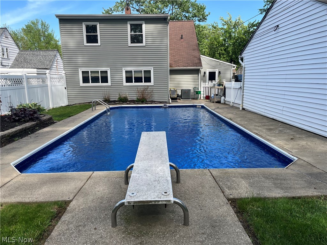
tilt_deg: -10.6
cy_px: 122
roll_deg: +1.3
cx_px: 164
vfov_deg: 53.1
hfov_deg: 67.3
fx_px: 246
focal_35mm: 26
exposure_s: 1/1075
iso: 50
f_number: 1.6
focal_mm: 5.1
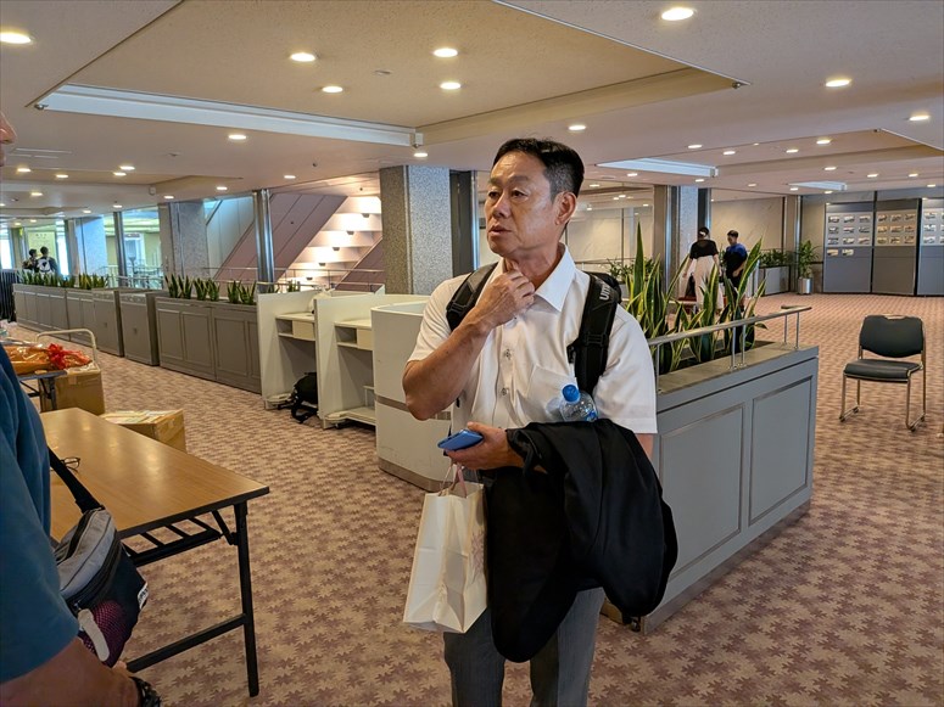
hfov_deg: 71.6
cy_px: 354
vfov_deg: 56.8
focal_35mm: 24
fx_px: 654
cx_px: 472
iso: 573
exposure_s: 1/120
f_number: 1.7
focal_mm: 4.53
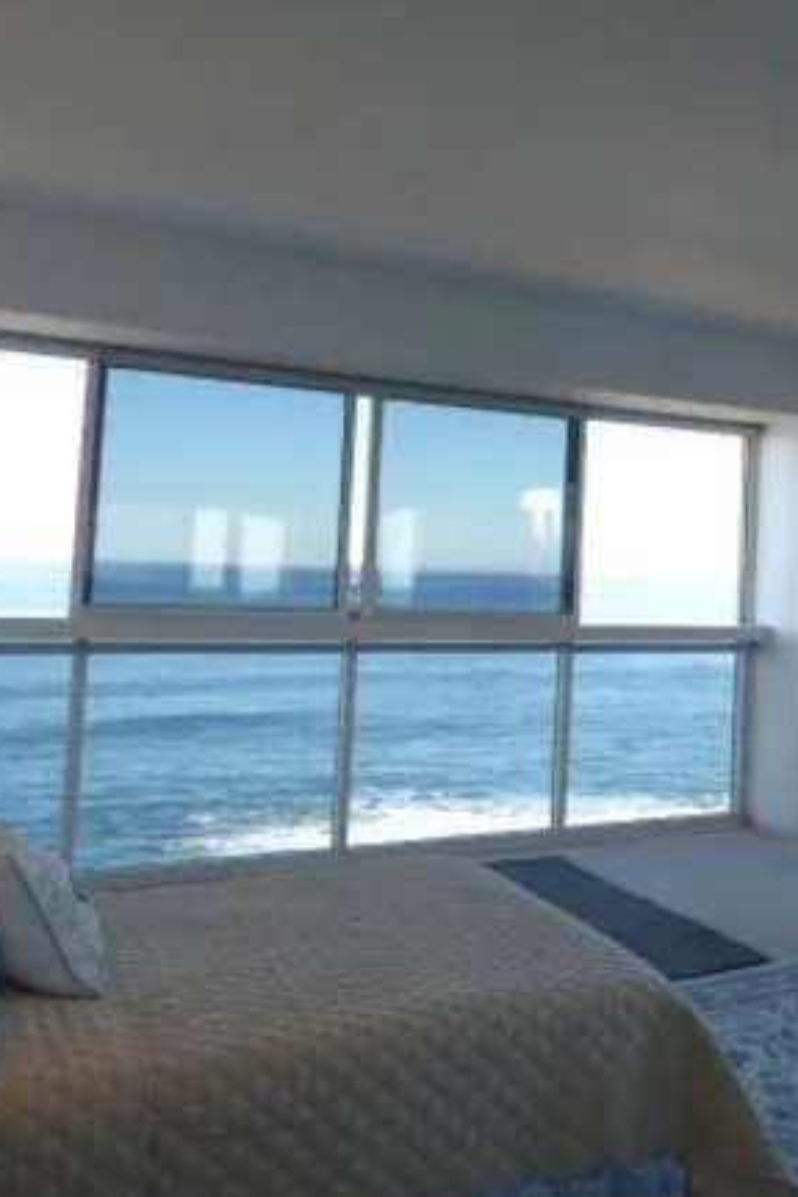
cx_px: 797
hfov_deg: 33.7
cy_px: 504
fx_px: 1197
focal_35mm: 36
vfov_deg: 52.9
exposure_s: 1/500
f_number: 2.8
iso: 200
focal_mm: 3.58
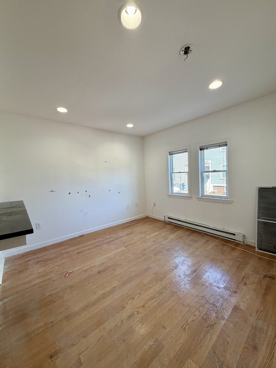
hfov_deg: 85.7
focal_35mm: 14
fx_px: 149
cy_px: 184
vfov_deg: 102.1
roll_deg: +1.8
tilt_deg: -3.1
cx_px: 138
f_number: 2.2
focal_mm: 2.22
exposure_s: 1/120
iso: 200
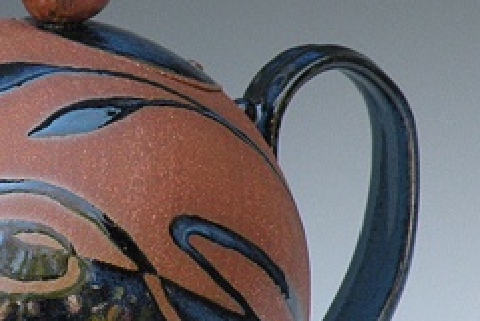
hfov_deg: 6.7
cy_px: 253
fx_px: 4085
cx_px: 86
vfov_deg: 4.5
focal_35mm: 306
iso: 201
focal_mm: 19.4
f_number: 4
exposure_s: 1/64
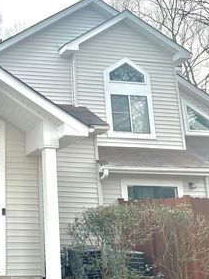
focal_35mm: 43
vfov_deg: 43.8
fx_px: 346
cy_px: 126
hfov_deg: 30.2
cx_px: -19
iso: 80
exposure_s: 1/2660
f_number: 1.78
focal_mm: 6.86
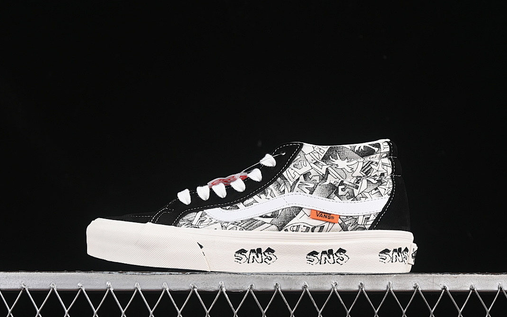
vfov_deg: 16.9
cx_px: 252
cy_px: 166
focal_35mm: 77
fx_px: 1064
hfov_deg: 26.8
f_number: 7.1
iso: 160
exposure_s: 1/60
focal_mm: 50
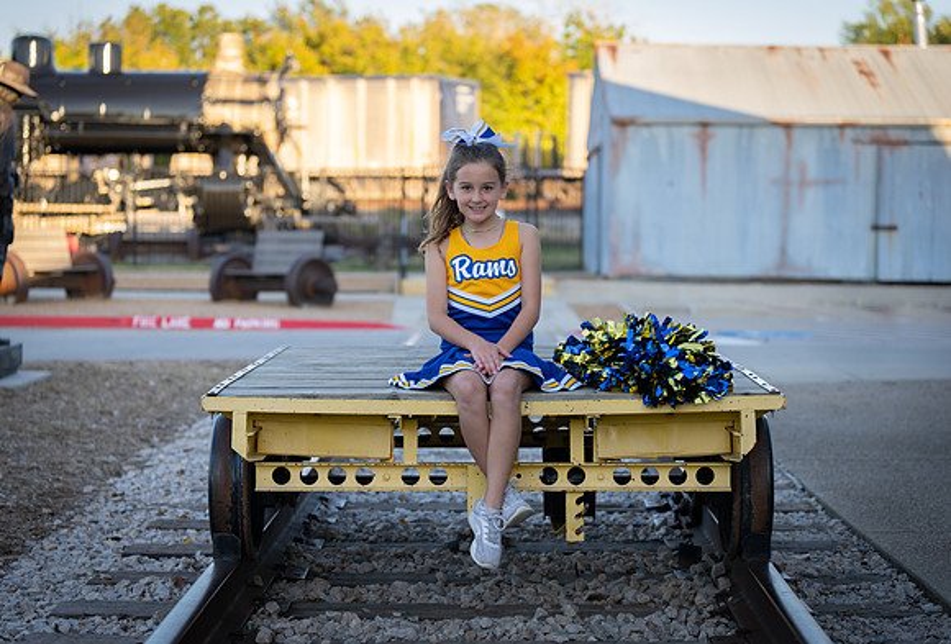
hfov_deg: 27.1
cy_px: 330
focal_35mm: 74
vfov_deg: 18.6
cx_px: 496
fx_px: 1972
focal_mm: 70
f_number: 2.8
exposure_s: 1/320
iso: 125
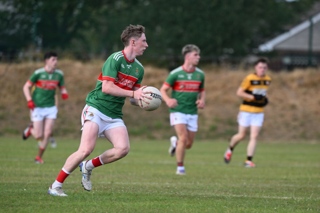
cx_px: 160
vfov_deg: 3.4
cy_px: 106
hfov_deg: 5.2
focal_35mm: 400
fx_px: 3555
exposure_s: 1/640
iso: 900
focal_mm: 400
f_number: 6.3
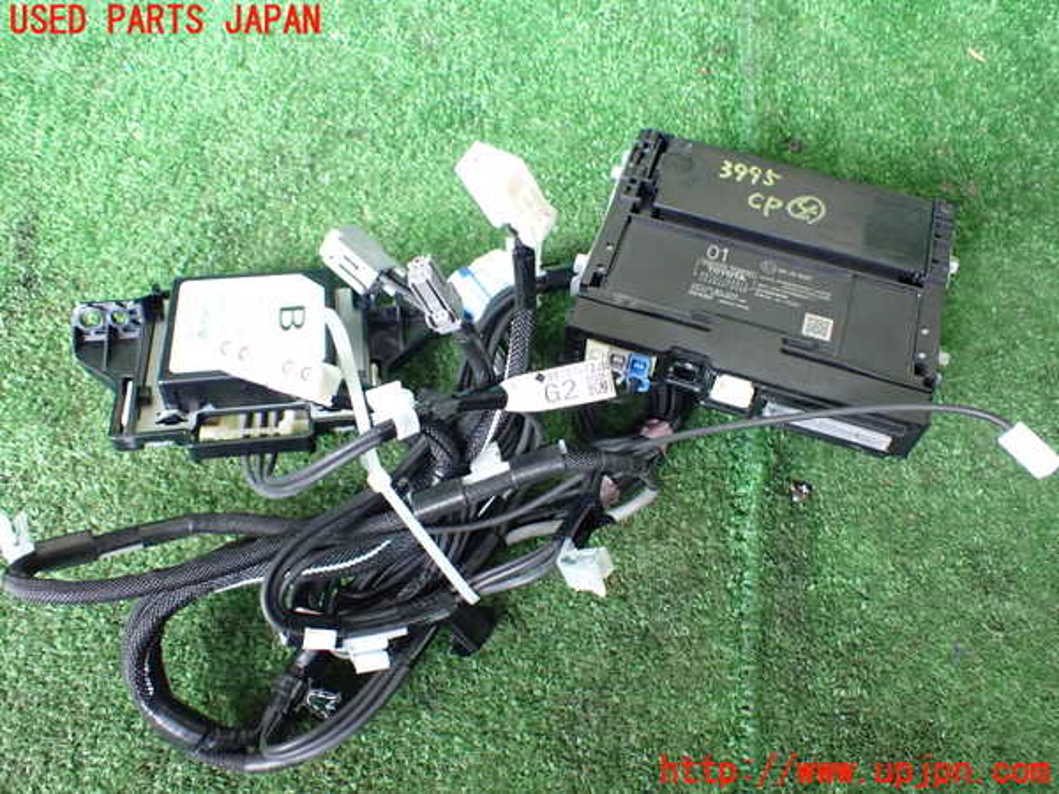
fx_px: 918
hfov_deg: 60.0
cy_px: 397
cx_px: 530
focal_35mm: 30
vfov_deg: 46.8
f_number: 2.3
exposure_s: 1/100
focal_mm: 5.4
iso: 800
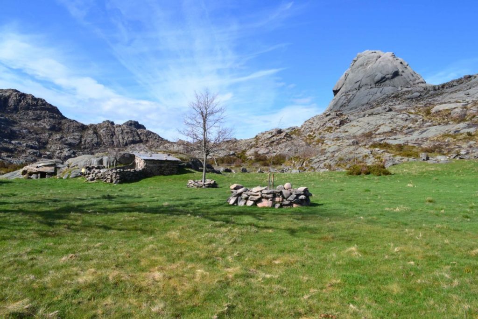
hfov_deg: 67.4
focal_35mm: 27
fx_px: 359
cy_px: 160
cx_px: 239
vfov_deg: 47.9
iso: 400
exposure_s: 1/400
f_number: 11
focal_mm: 18
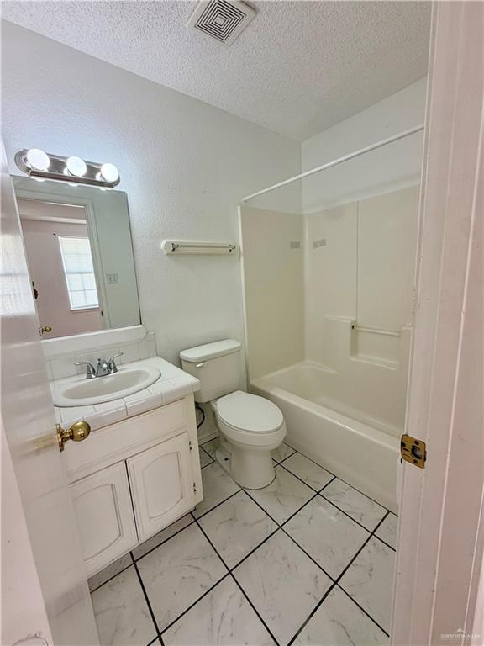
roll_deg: +2.3
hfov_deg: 85.7
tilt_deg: -10.7
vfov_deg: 102.1
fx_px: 261
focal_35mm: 14
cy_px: 323
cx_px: 242
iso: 100
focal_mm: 2.22
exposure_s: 1/120
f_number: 2.2
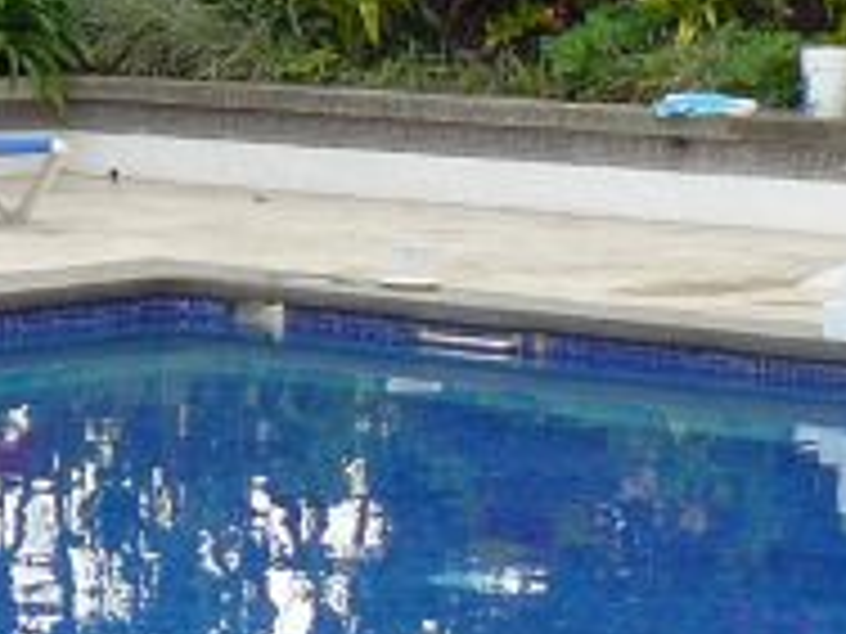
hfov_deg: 10.3
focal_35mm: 191
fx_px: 4668
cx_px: -22
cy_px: 4
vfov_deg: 7.7
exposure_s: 1/125
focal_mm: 6
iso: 100
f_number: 3.2
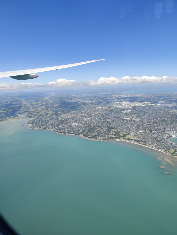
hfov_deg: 58.9
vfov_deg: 73.9
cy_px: 118
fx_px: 157
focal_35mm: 23
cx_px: 88
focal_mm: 6.14
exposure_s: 1/669
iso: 50
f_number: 1.65
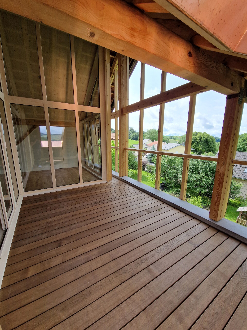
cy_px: 165
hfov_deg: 89.9
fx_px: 124
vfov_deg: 106.2
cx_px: 124
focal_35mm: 13
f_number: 2.2
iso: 50
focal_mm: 2.2
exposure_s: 1/844
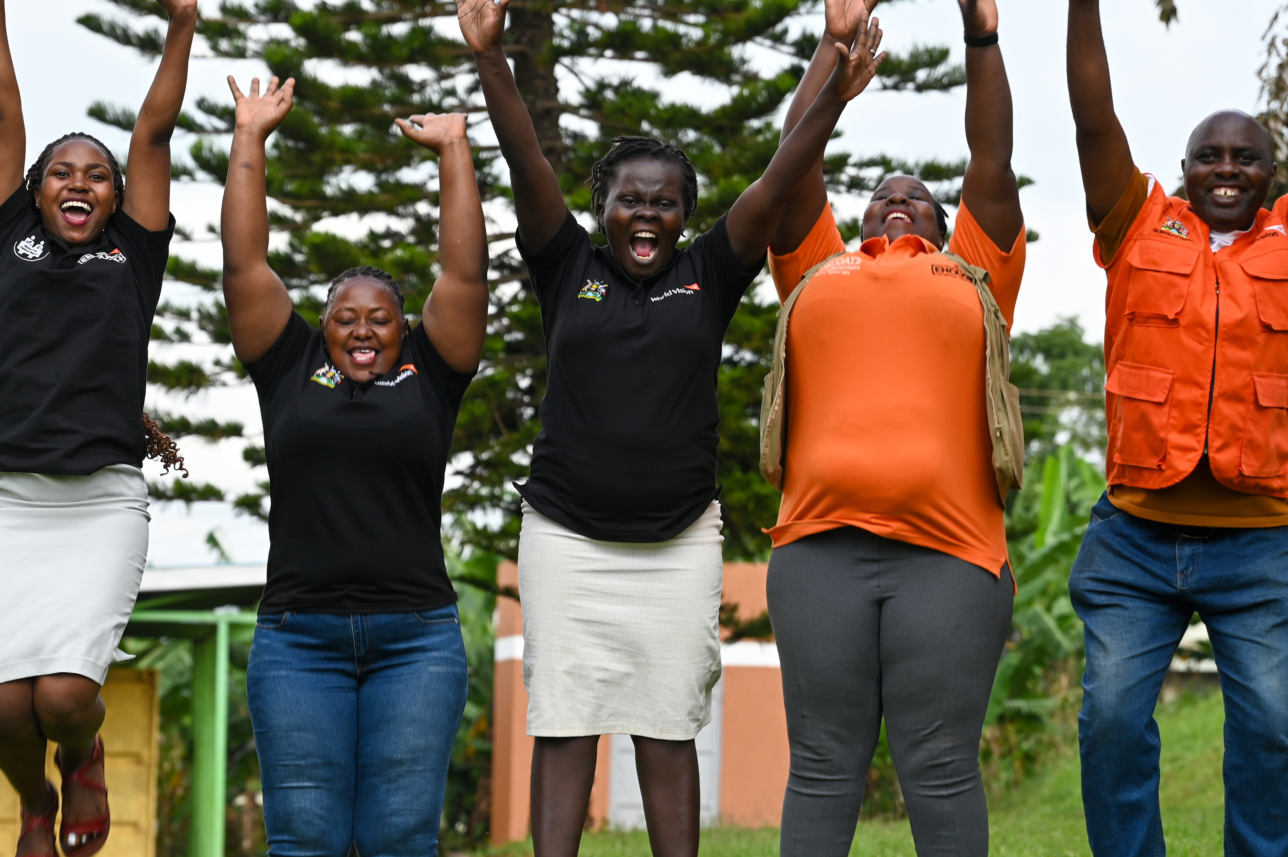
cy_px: 482
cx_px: 492
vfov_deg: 7.5
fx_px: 6578
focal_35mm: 184
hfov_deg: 11.2
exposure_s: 1/250
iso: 125
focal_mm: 120
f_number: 5.6
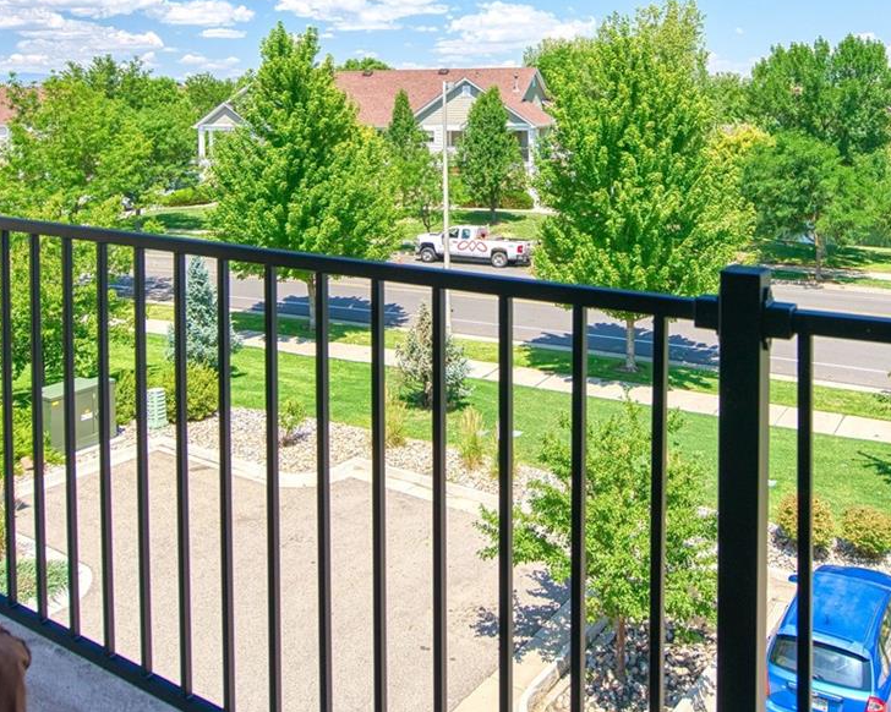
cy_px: 114
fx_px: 870
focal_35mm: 33
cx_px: 521
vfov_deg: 42.0
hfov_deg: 54.0
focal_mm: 16
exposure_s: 1/1250
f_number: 5.6
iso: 500
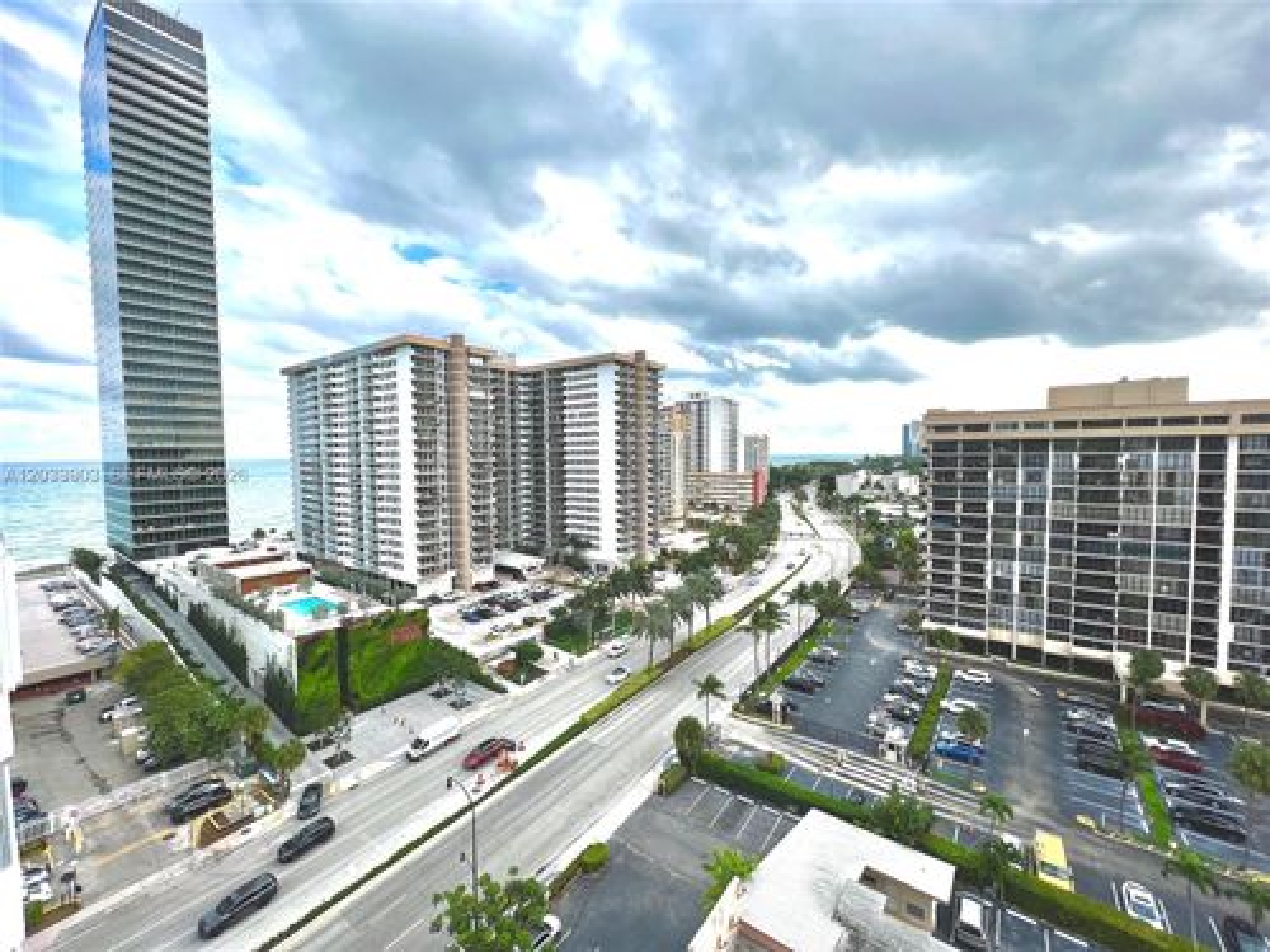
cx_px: 635
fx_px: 477
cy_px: 476
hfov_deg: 106.2
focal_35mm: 13
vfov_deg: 89.9
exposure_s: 1/1220
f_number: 1.8
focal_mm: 1.57
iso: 32
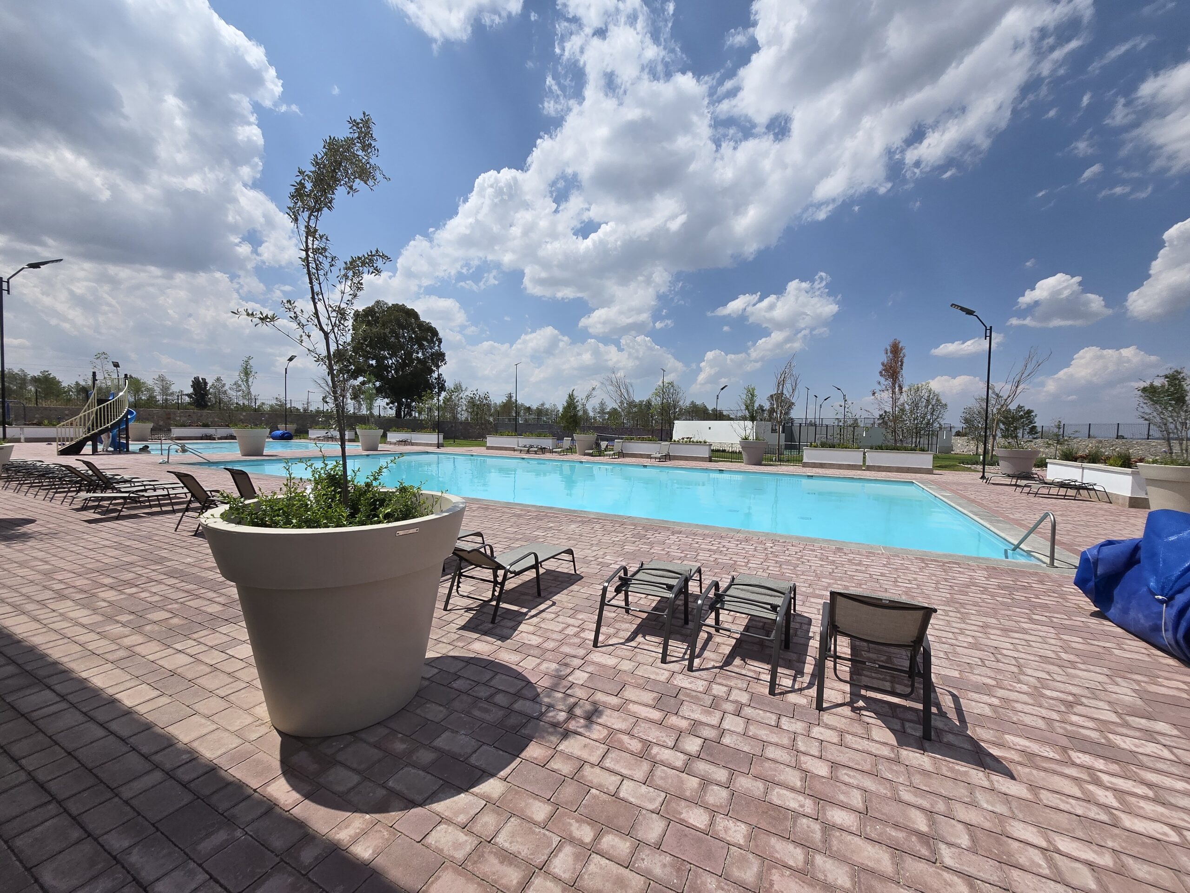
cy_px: 446
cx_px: 595
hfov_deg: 106.2
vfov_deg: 89.9
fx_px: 447
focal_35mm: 13
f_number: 2.2
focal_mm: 1.7
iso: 25
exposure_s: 1/2797
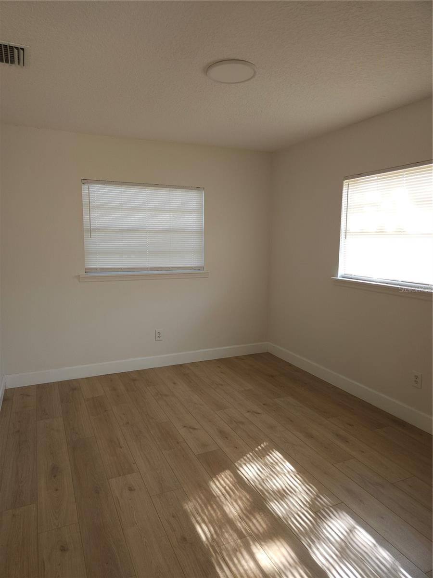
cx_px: 216
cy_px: 289
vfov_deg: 73.9
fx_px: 384
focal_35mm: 23
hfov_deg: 58.9
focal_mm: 5.4
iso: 50
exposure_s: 1/60
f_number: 1.8
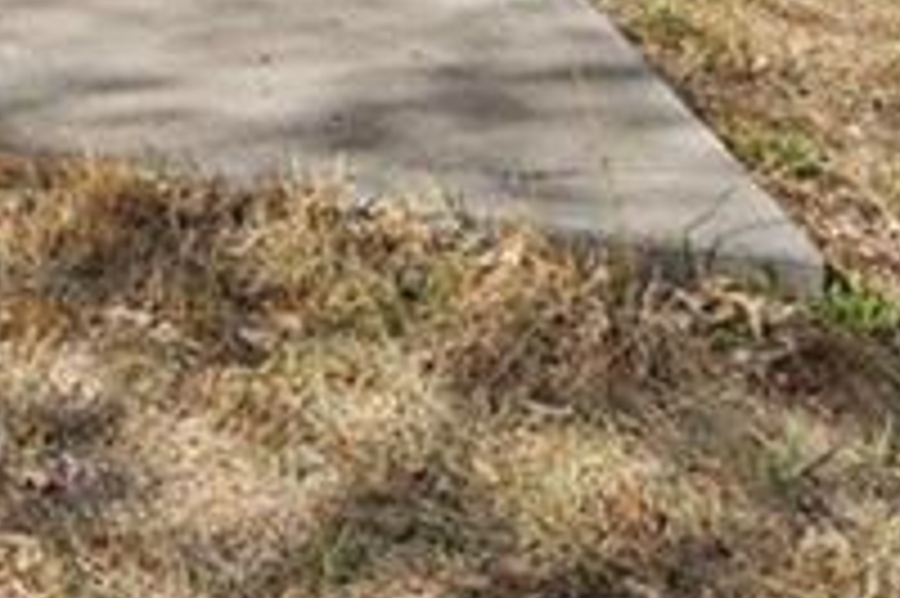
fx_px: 2938
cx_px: -1588
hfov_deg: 11.9
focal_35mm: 118
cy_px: -1115
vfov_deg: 9.5
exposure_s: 1/320
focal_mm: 14.7
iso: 100
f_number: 8
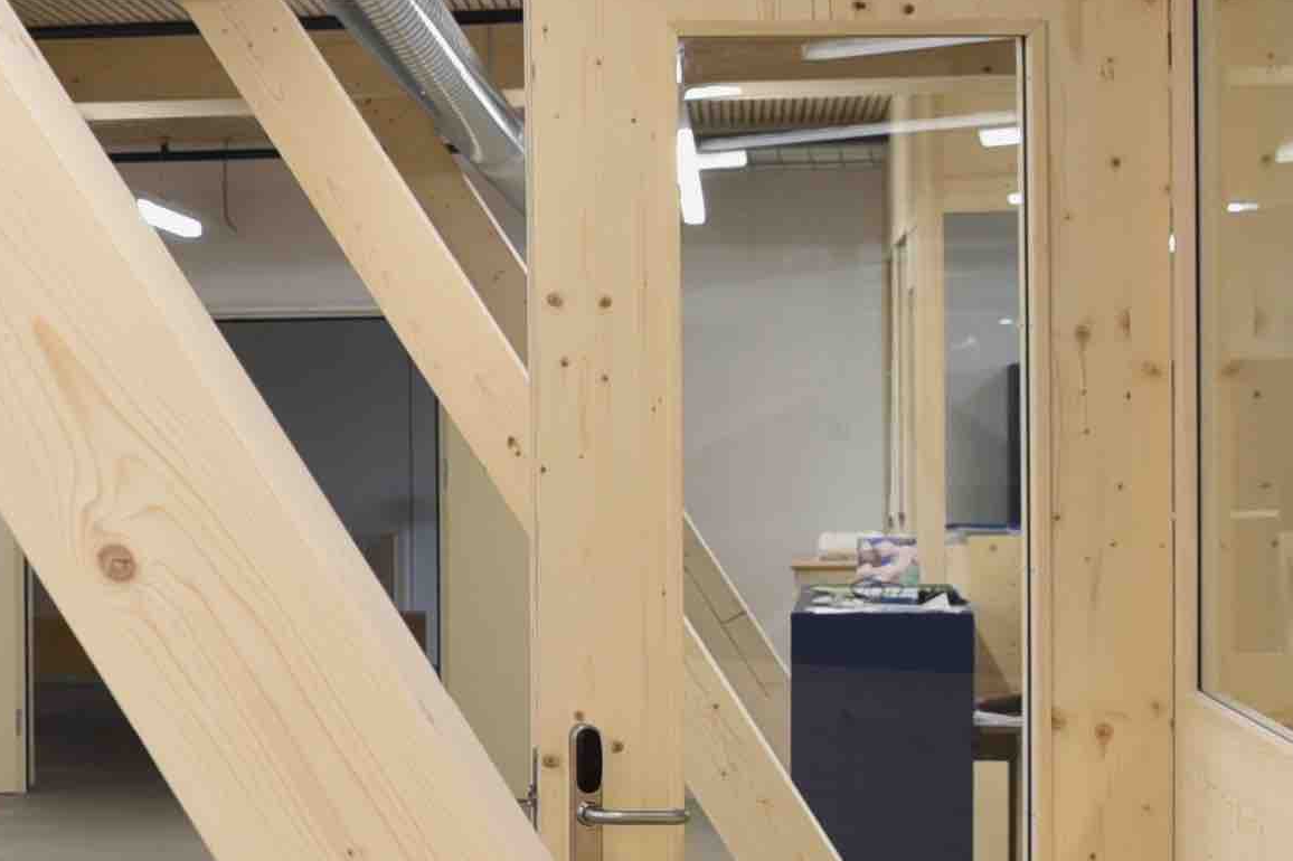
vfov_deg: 10.9
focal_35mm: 125
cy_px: 593
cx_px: -855
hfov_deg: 14.8
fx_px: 4488
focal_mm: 24
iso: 400
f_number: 4.5
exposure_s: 1/80
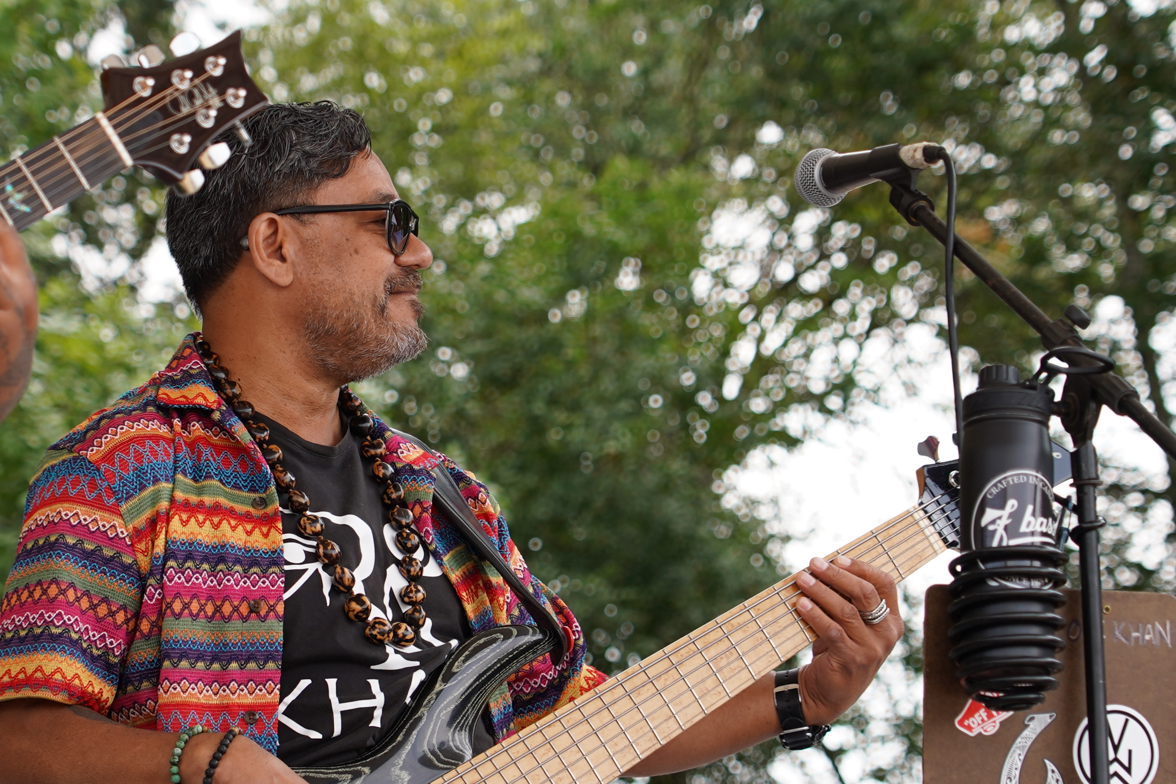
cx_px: 475
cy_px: 536
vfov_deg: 8.3
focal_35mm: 166
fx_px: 5423
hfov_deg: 12.4
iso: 100
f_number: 4.5
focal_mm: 71
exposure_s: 1/200
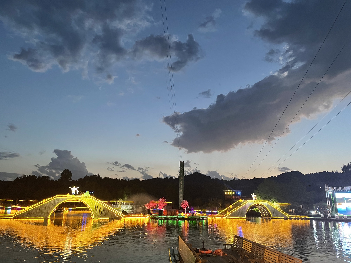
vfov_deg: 53.1
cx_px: 176
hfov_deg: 67.3
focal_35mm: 26
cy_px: 132
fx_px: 264
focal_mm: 4.2
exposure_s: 1/33
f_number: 1.6
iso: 400
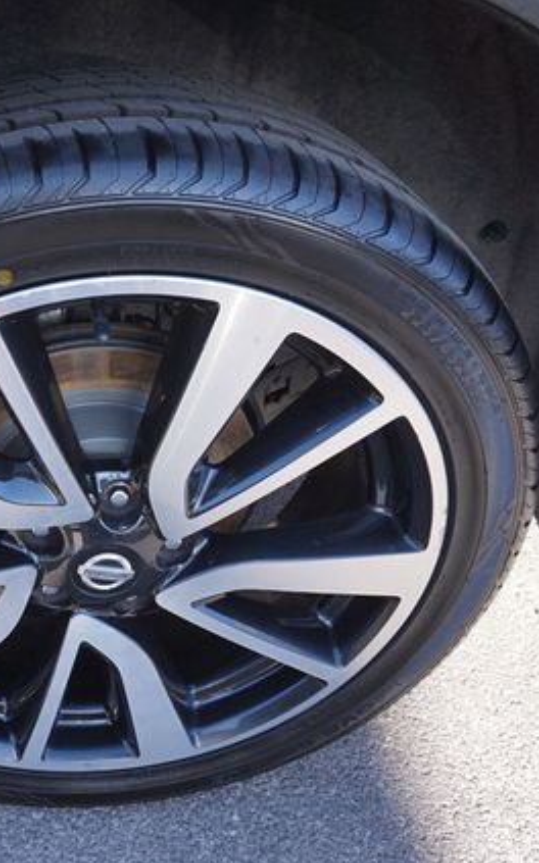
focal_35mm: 37
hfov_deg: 31.9
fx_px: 871
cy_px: 433
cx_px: 6
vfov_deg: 52.8
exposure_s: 1/80
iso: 100
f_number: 4.5
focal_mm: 16
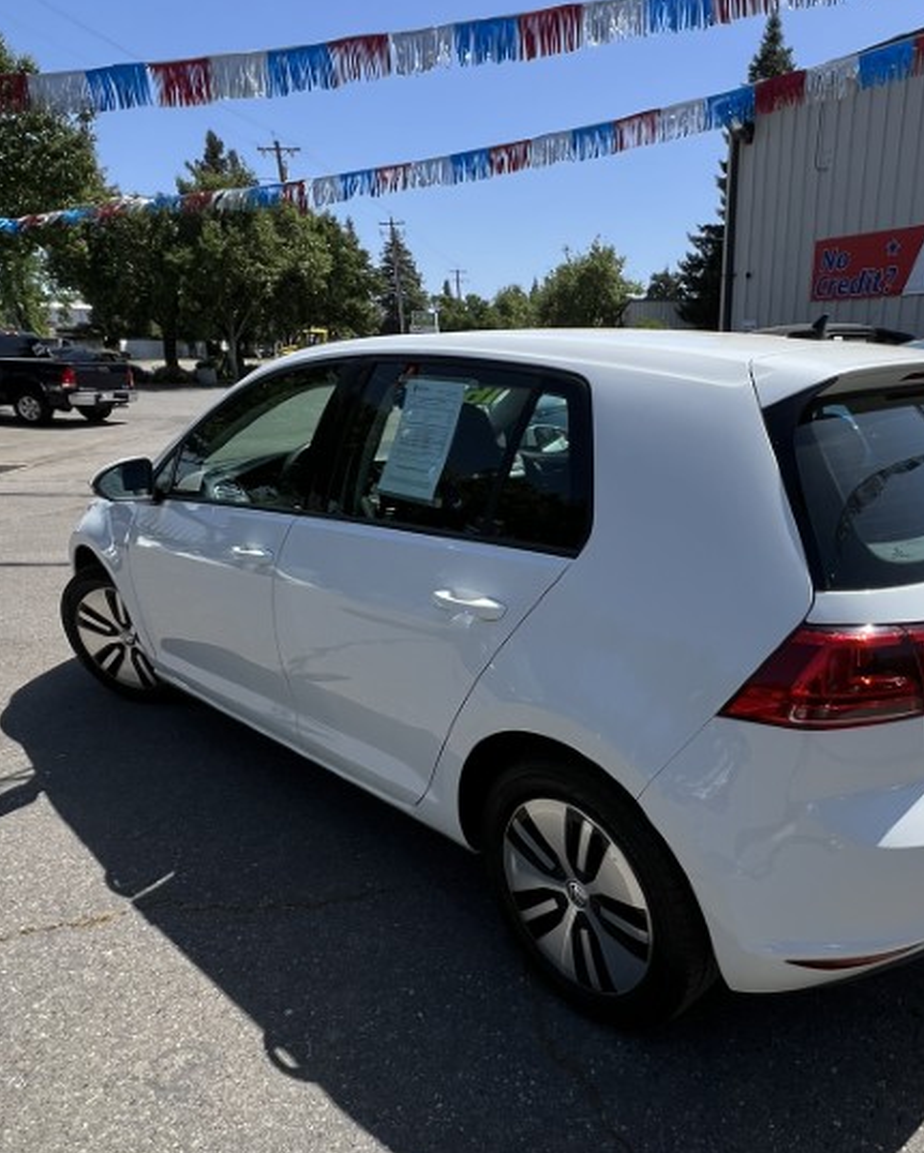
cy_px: 633
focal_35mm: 22
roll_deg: -2.0
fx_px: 751
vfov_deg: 74.8
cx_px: 665
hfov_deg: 60.5
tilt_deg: -17.6
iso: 32
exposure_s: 1/1233
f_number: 1.8
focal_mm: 1.57
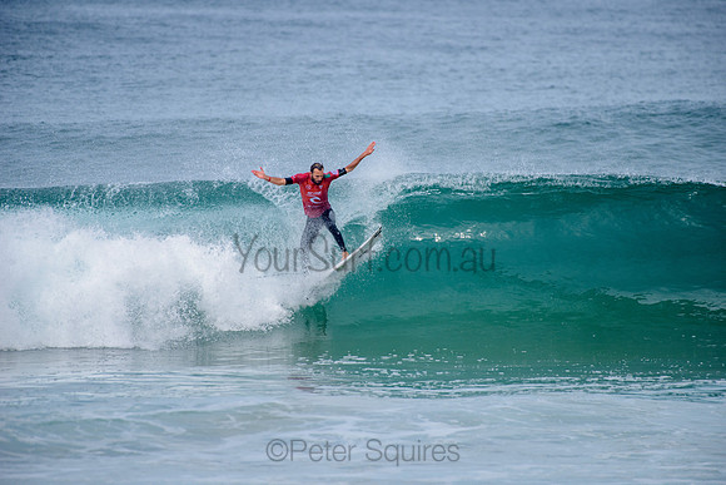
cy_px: 242
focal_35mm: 500
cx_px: 363
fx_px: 10085
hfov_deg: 4.1
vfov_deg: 2.8
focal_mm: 500
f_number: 5.6
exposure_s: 1/2000
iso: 250
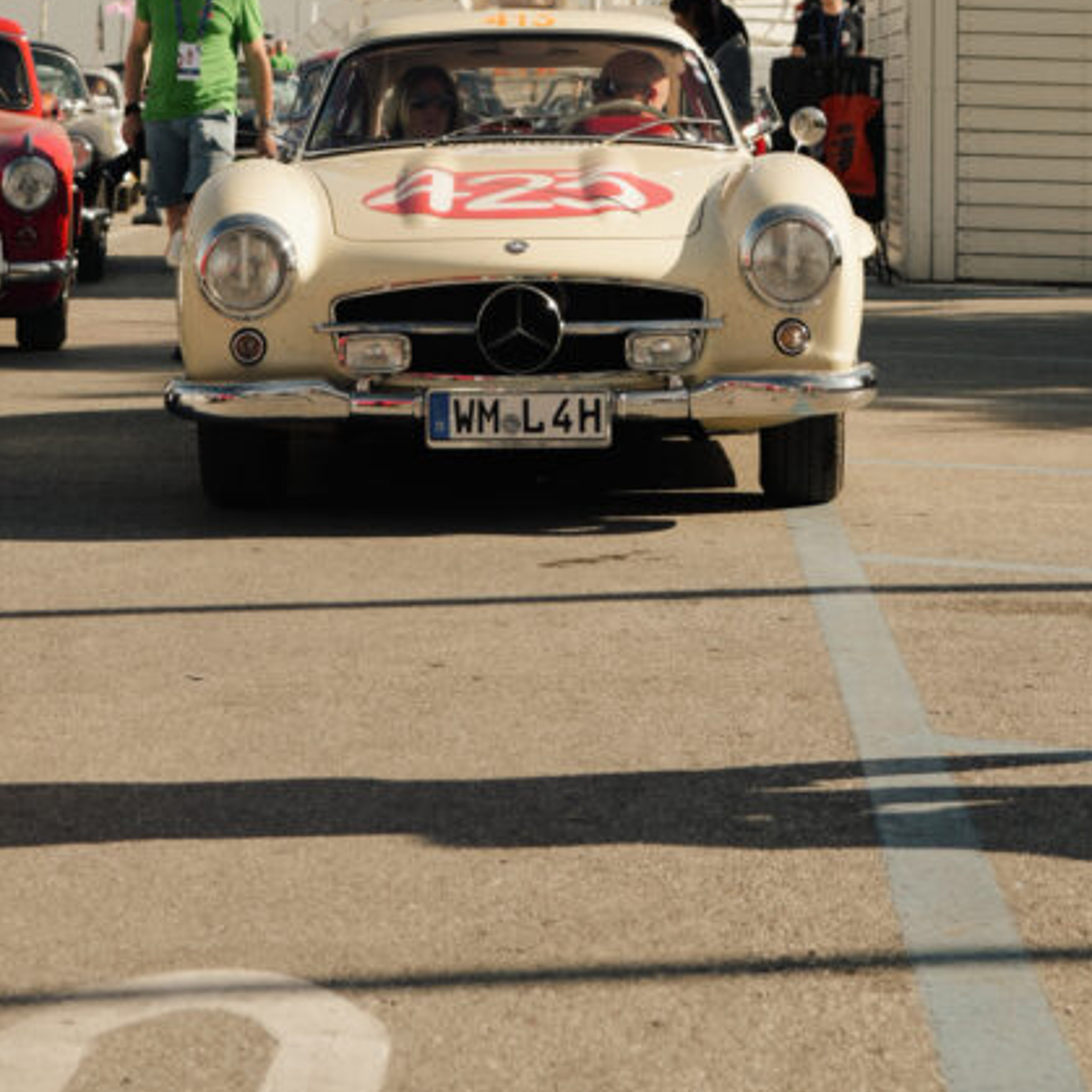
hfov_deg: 16.1
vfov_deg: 14.9
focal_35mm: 108
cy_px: -568
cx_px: 523
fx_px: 3855
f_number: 4
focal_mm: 38
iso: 100
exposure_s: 1/400
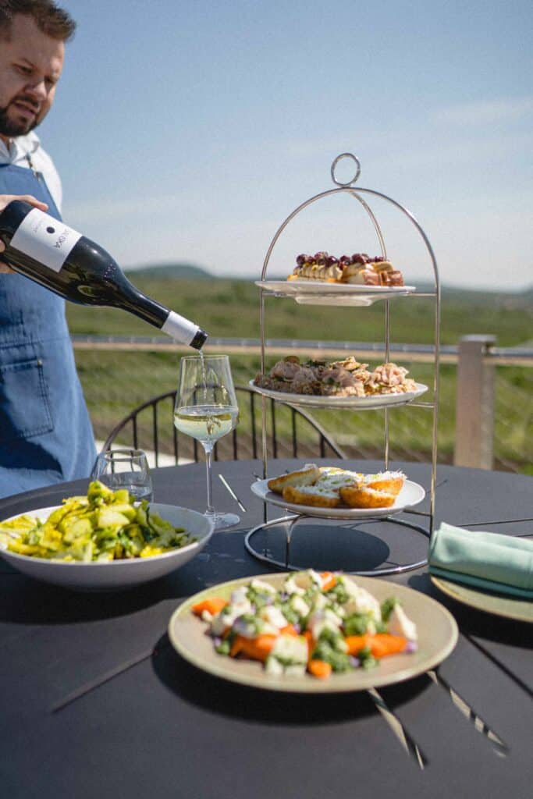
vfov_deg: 54.4
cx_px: 266
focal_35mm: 35
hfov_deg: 37.9
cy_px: 400
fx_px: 777
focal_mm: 35
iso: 100
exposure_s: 1/3200
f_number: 2
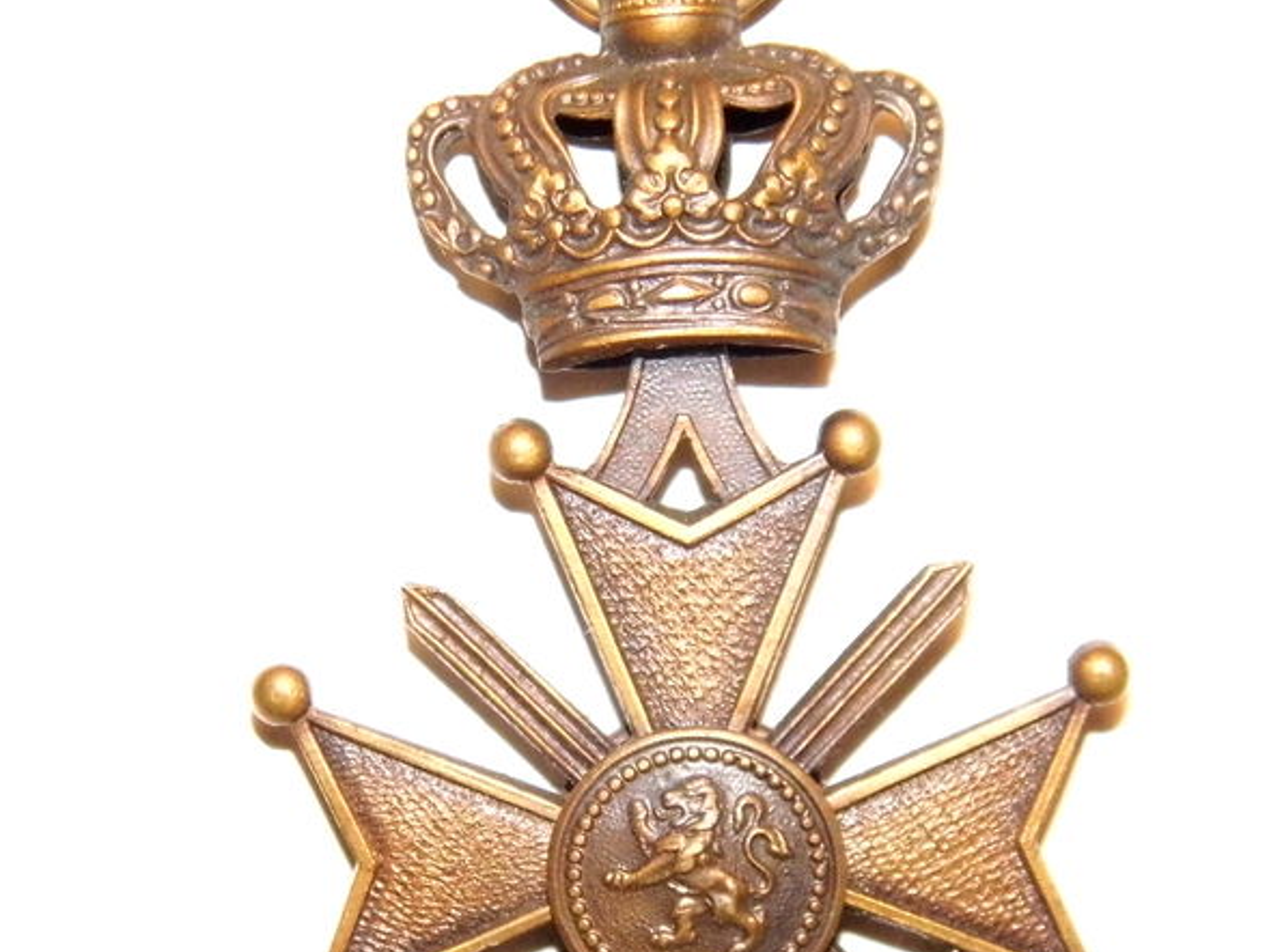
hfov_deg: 11.0
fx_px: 6600
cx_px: 642
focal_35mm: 180
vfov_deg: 8.3
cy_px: 582
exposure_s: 1/60
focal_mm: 19
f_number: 4.5
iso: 400
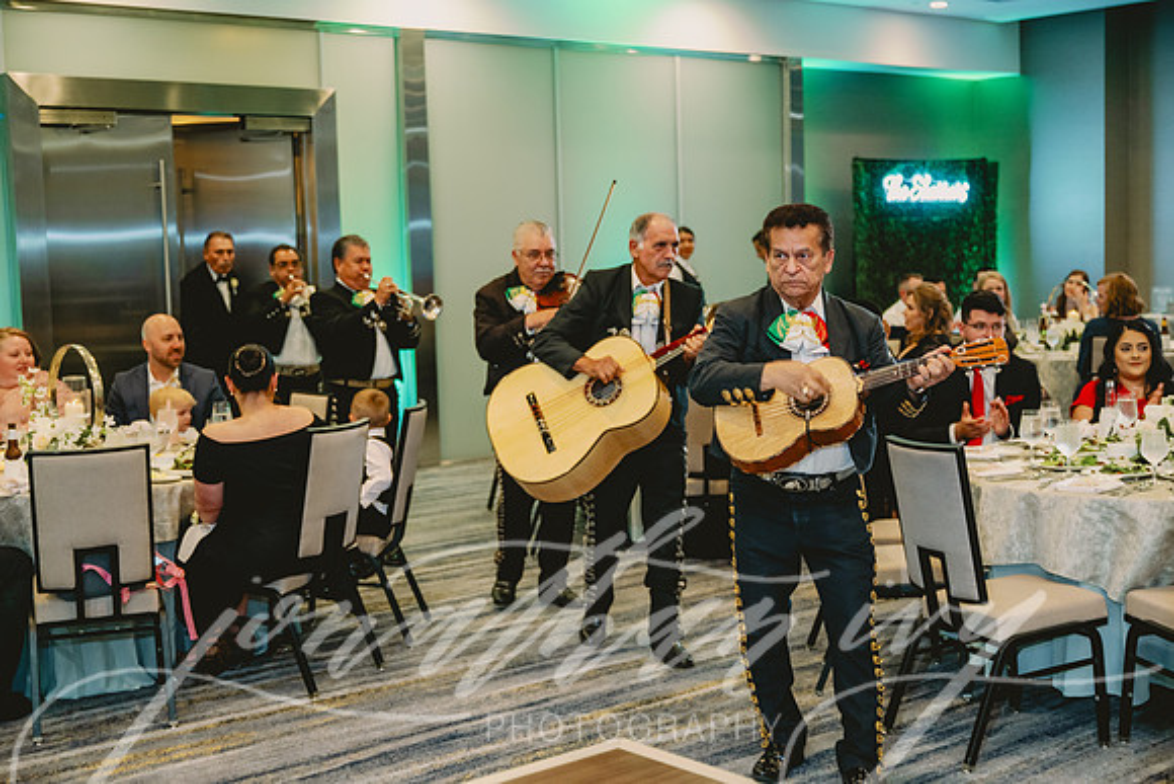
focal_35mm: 48
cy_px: 392
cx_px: 587
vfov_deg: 28.1
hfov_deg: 41.1
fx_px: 1566
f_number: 2.8
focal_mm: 48
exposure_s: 1/80
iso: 1000
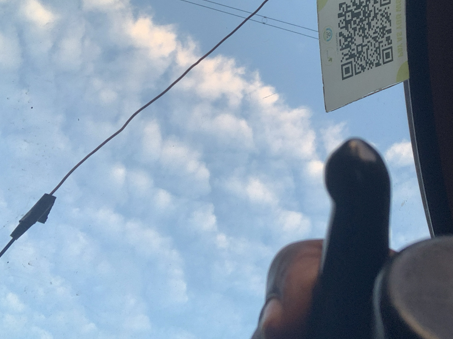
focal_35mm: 50
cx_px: 256
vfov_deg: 28.9
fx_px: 654
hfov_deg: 38.1
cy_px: 114
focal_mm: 2.87
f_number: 2.2
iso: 50
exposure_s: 1/121
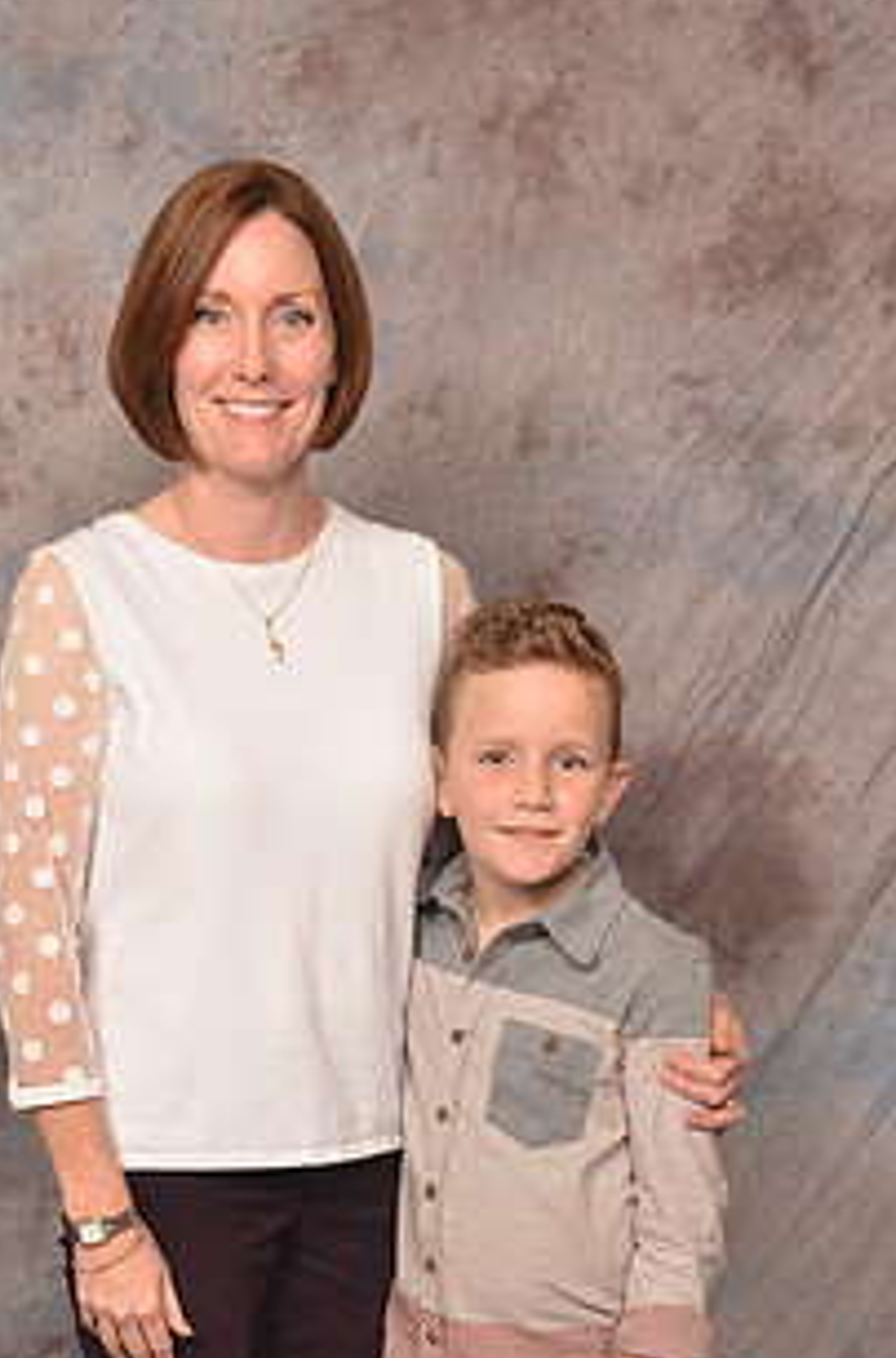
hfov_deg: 18.3
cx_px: 337
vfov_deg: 26.9
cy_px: 1074
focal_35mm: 74
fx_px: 2781
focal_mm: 26
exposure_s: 1/60
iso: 200
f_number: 5.6
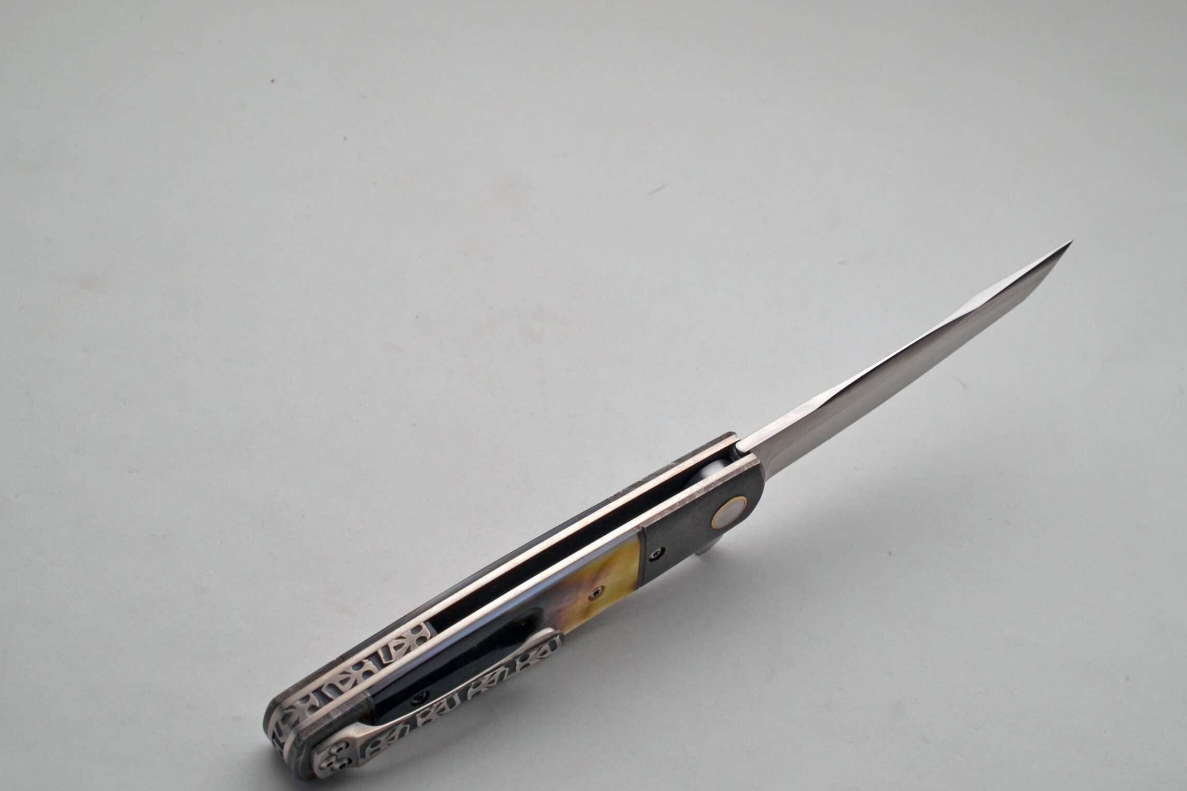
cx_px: 613
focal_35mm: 67
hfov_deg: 30.1
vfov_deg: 20.3
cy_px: 437
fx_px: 2209
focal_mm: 40
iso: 200
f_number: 8
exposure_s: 1/250
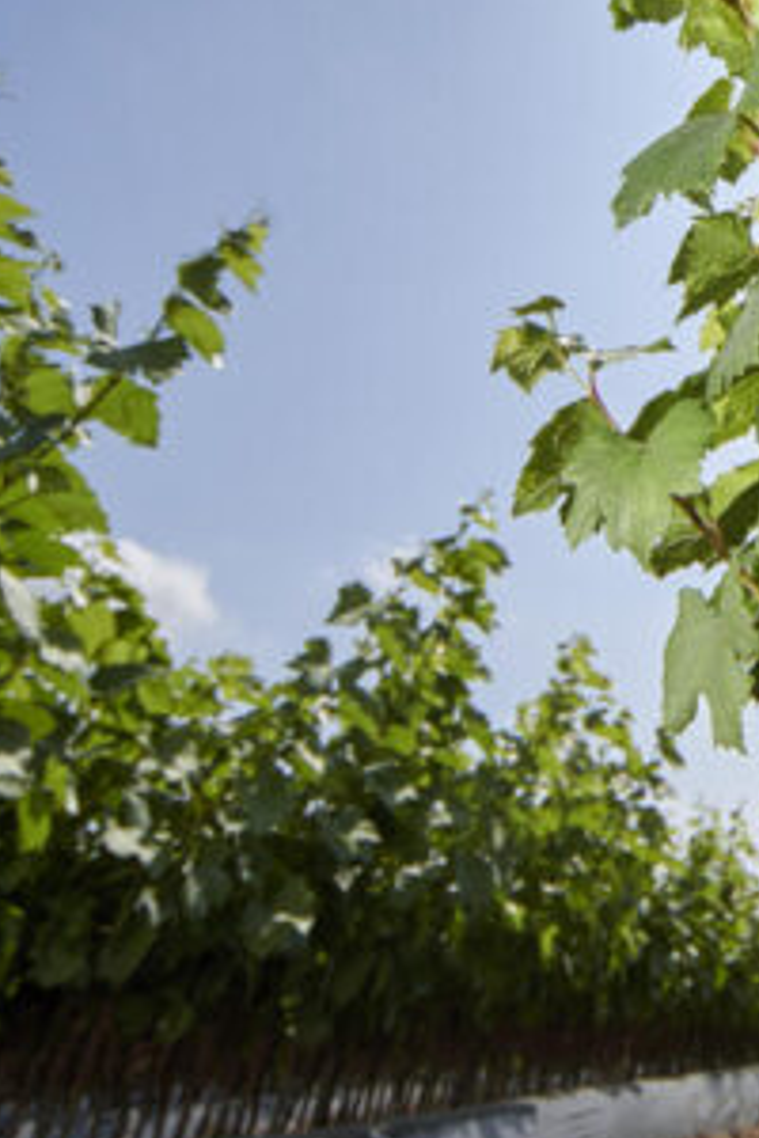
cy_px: 193
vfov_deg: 44.6
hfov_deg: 26.3
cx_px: 1053
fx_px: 1297
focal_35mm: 41
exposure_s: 1/1600
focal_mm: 12
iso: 320
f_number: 8
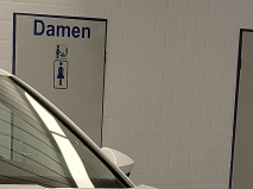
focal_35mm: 120
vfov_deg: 11.5
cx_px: 19
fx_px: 876
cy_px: 329
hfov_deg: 16.2
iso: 50
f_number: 1.8
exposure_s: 1/104
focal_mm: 4.69
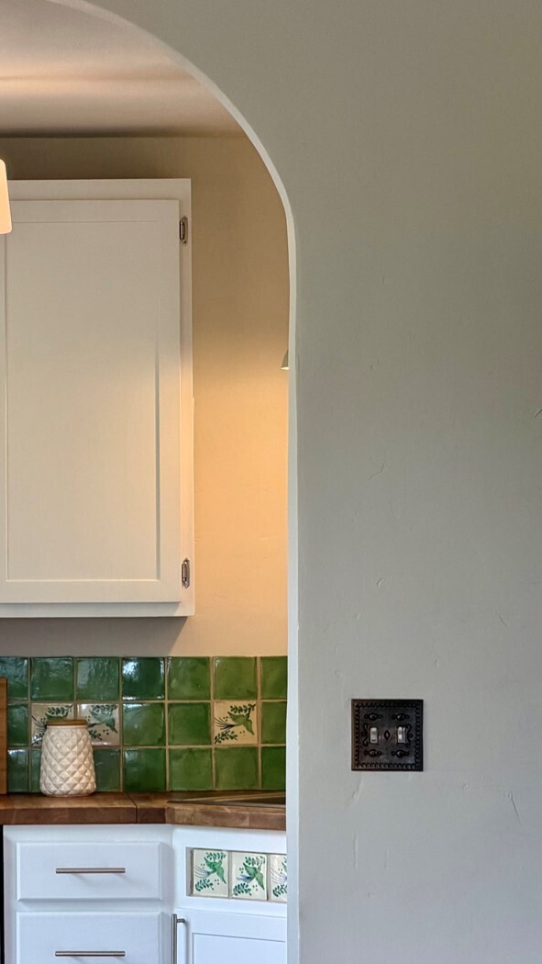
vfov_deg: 13.0
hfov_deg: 7.3
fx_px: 4239
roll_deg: +0.6
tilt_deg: +0.3
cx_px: -74
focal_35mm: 166
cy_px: 502
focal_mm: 16.89
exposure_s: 1/120
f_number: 2.8
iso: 160
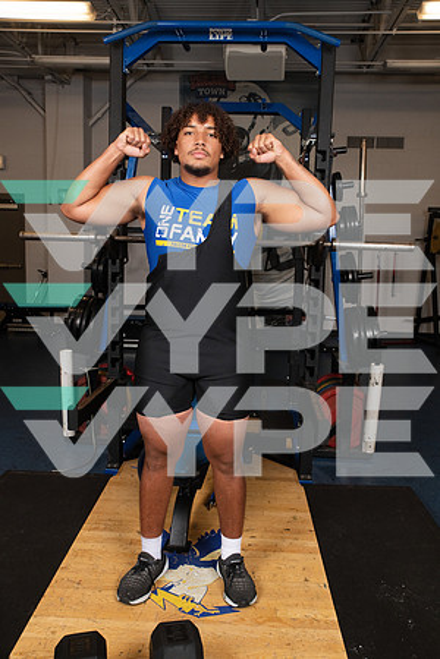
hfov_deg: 41.1
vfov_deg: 58.7
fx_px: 587
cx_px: 220
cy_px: 330
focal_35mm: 32
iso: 800
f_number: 7.1
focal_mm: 32
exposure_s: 1/250
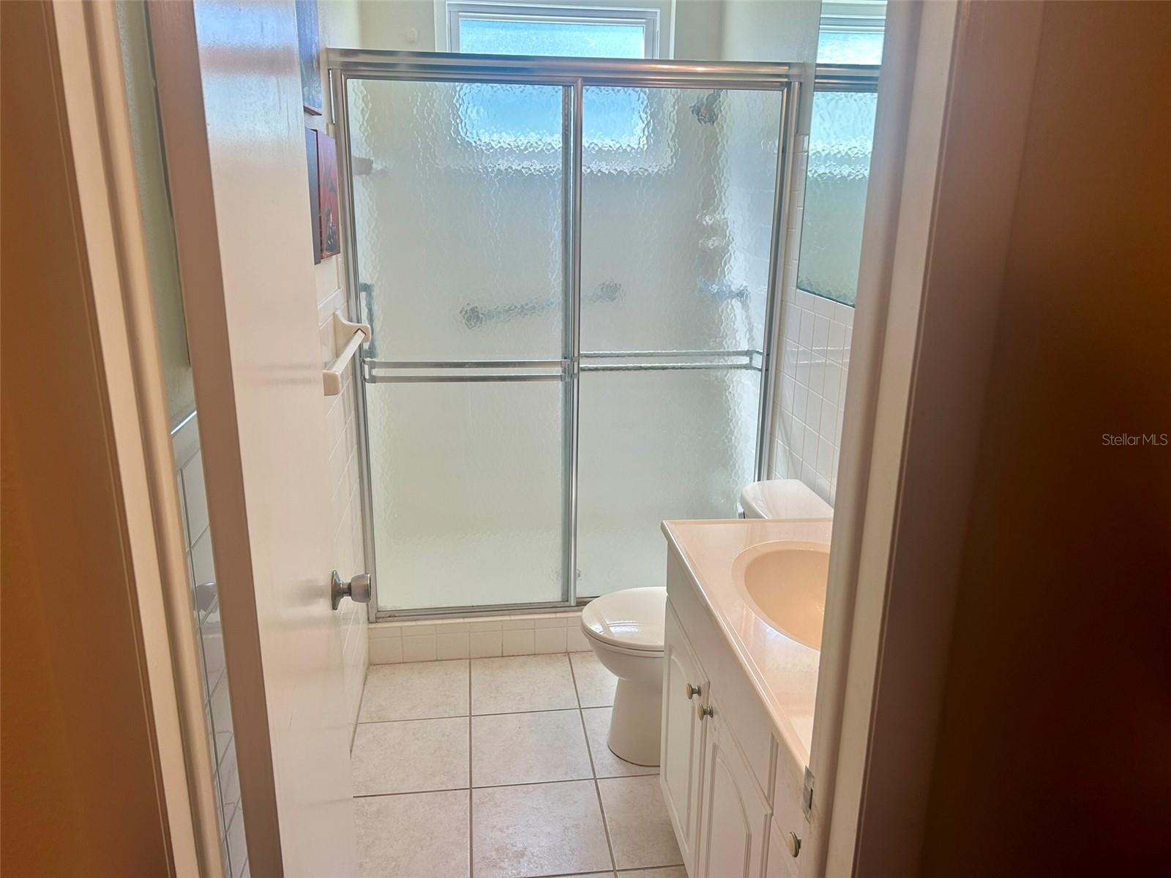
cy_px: 439
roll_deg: +0.0
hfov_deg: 67.3
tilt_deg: -17.3
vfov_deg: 53.1
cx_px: 586
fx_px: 880
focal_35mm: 26
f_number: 1.5
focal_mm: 5.7
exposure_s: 1/120
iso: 50
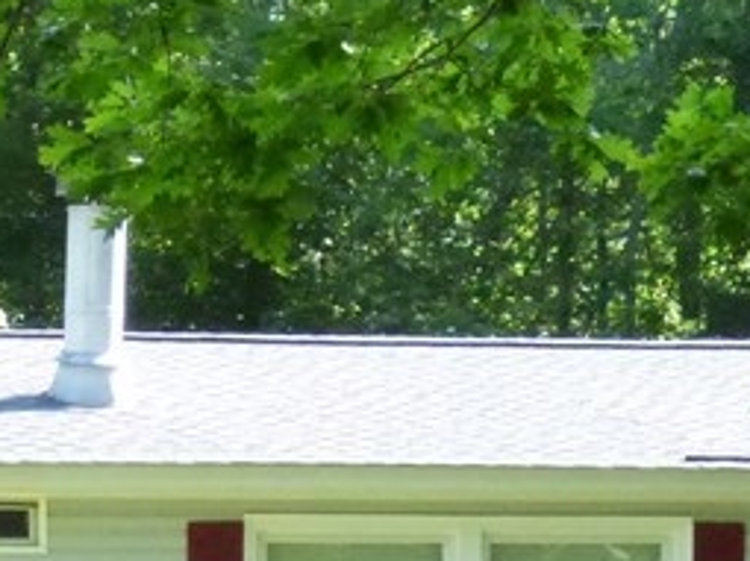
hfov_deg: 9.7
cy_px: 752
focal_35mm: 205
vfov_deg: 7.2
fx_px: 4439
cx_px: 268
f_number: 3.9
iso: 1600
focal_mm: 9.1
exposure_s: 1/1000
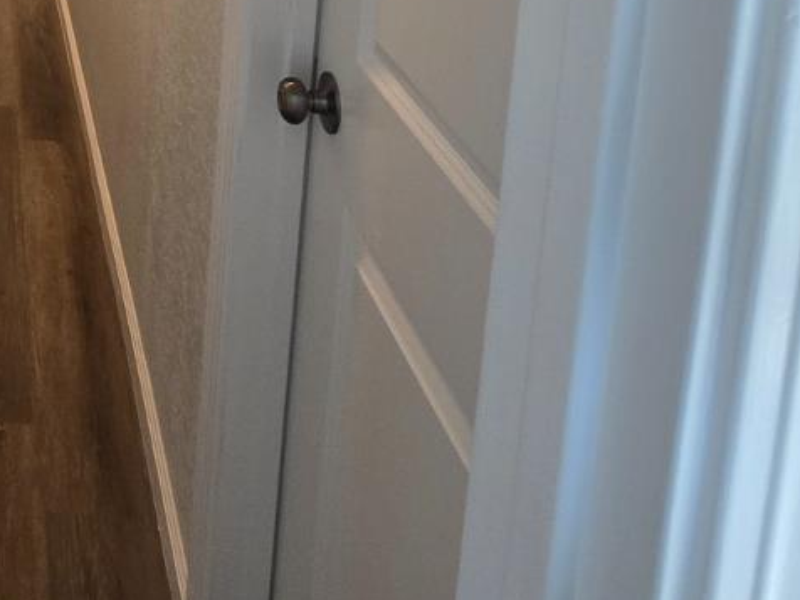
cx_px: -92
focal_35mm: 41
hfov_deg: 37.7
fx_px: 948
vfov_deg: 26.8
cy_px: -263
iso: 100
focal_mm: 2.2
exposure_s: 1/60
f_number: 2.2
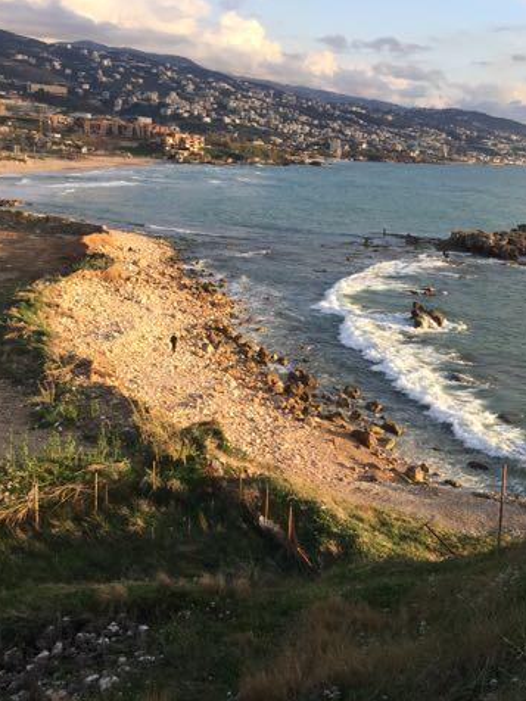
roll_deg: -3.5
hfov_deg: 36.8
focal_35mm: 39
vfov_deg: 47.9
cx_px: 298
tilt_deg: -13.8
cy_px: 350
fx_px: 790
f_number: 2.2
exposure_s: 1/425
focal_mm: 4.15
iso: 32
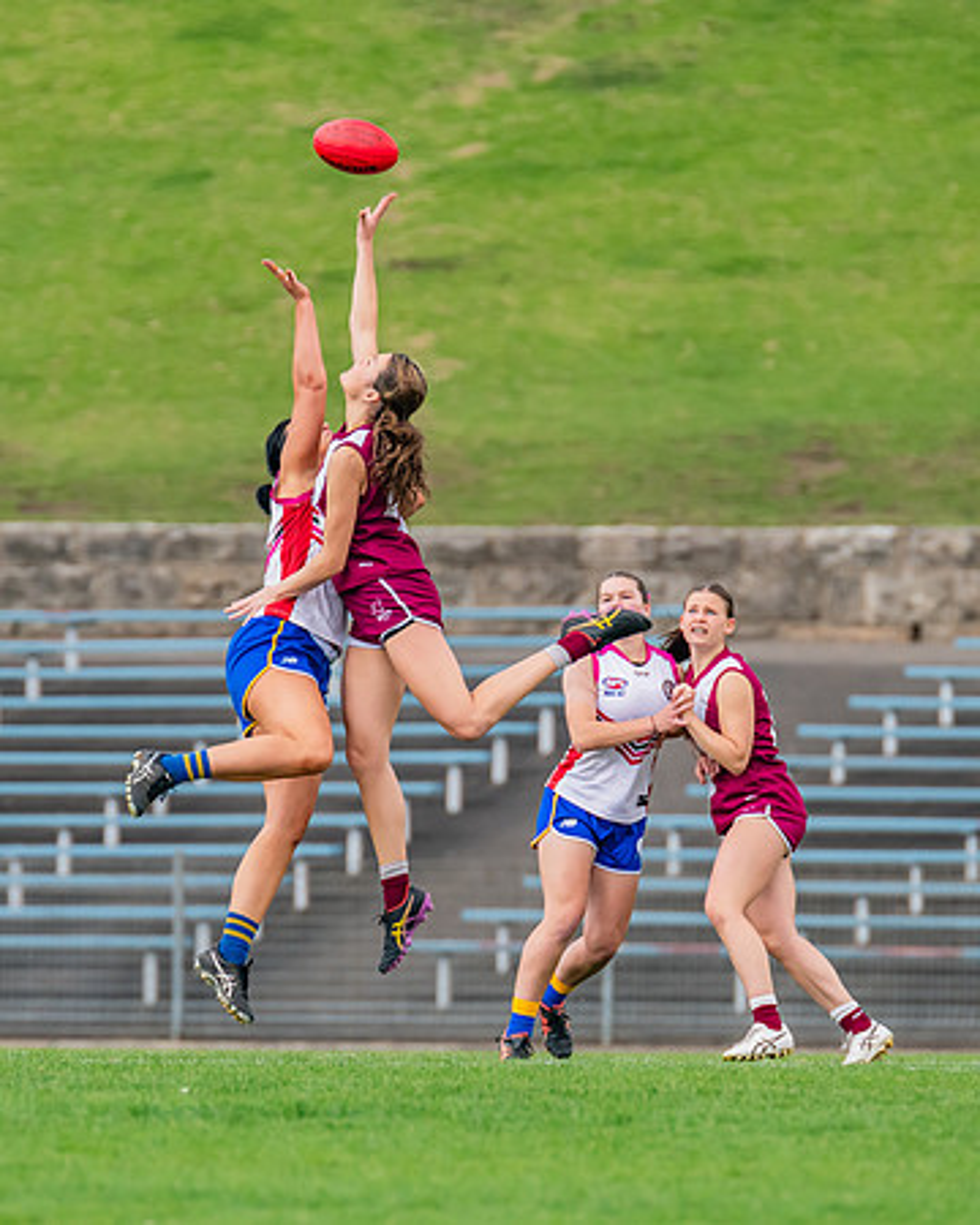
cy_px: 573
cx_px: 385
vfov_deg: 2.5
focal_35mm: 776
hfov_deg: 2.0
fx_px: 28130
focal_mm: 420
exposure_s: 1/1600
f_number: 5.6
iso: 800
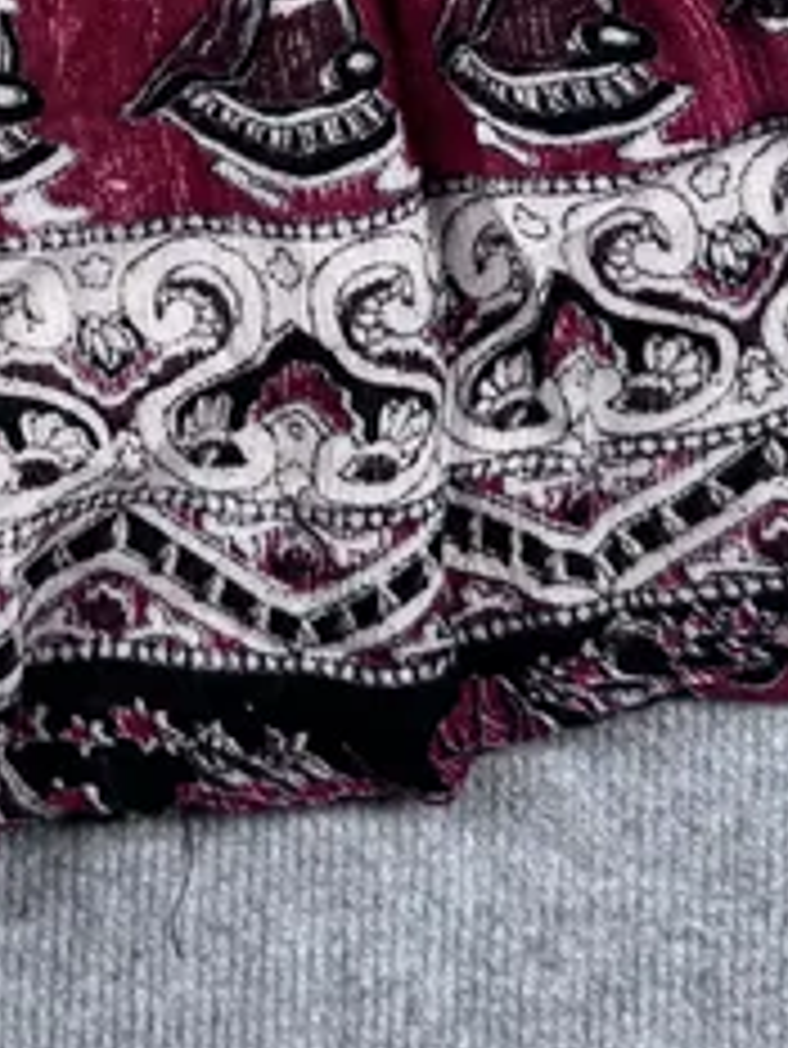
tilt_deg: -58.5
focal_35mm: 103
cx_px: -176
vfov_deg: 17.9
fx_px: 3123
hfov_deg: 13.9
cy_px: -279
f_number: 1.78
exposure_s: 1/376
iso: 80
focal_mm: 6.76
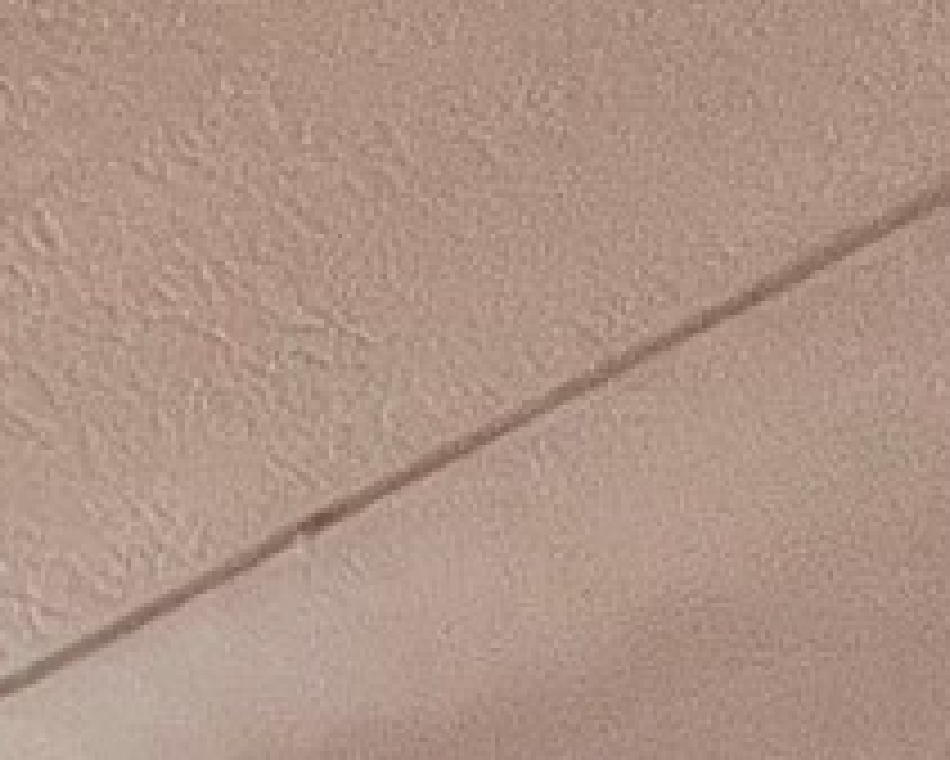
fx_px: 2700
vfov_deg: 10.4
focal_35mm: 96
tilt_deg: +0.6
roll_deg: +1.2
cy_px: 2392
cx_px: -1648
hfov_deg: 12.5
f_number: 1.8
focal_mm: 1.57
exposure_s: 1/60
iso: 160
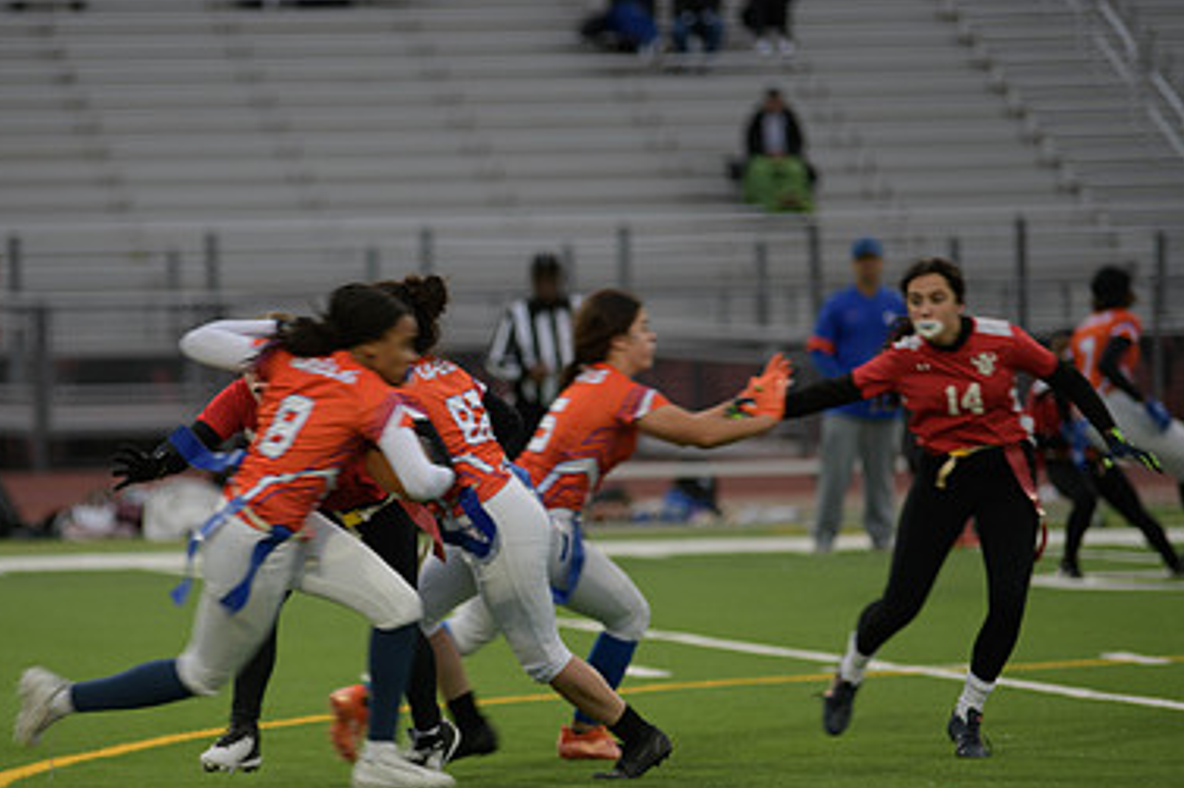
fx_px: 8350
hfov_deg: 8.1
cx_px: 437
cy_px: 482
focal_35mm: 254
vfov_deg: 5.4
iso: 200
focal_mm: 165
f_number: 2.8
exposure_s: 1/200
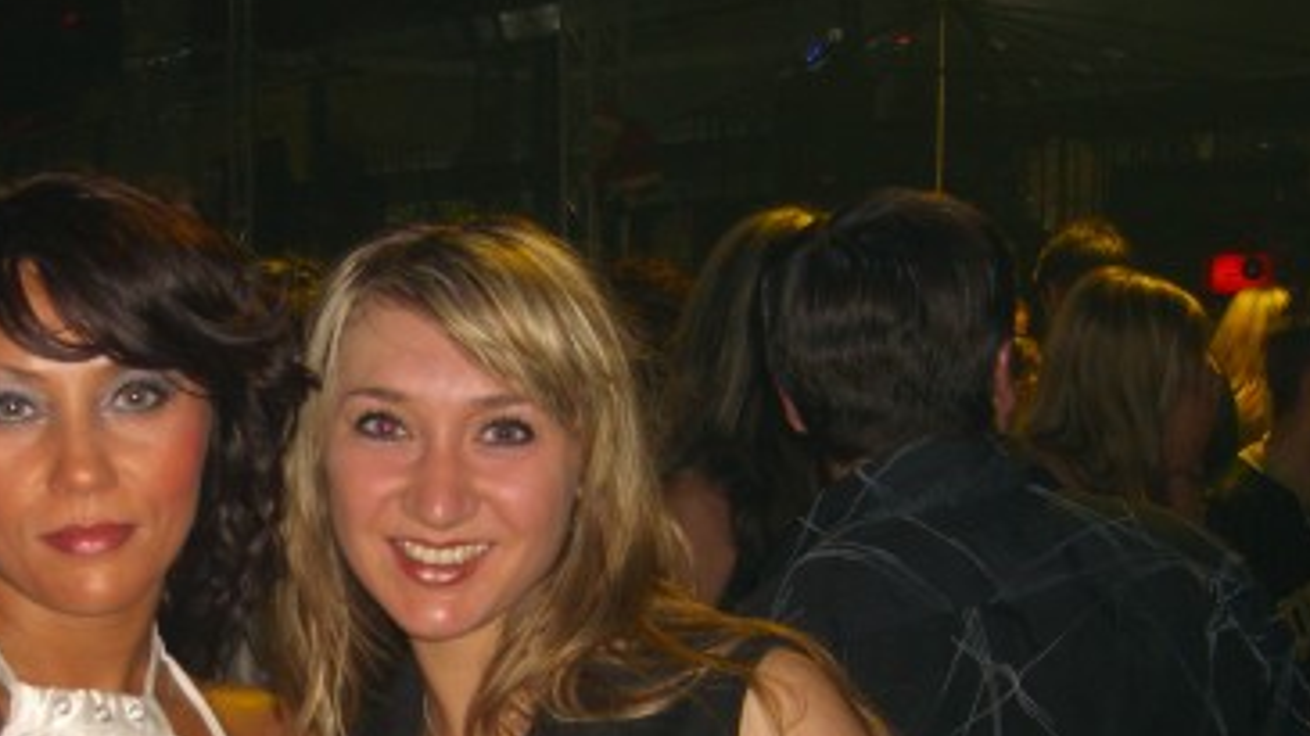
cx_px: 334
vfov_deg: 17.3
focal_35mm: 68
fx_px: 2361
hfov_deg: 30.5
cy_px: 722
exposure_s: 1/60
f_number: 2.8
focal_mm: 7.9
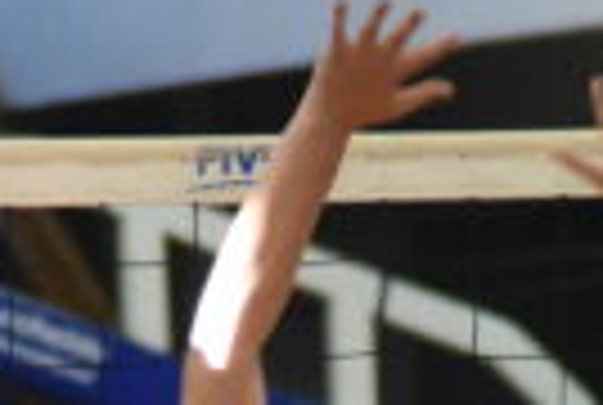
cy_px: 1008
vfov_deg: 1.2
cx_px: 783
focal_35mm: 1145
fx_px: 19221
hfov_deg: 1.8
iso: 3200
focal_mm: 150
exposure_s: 1/640
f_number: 4.2
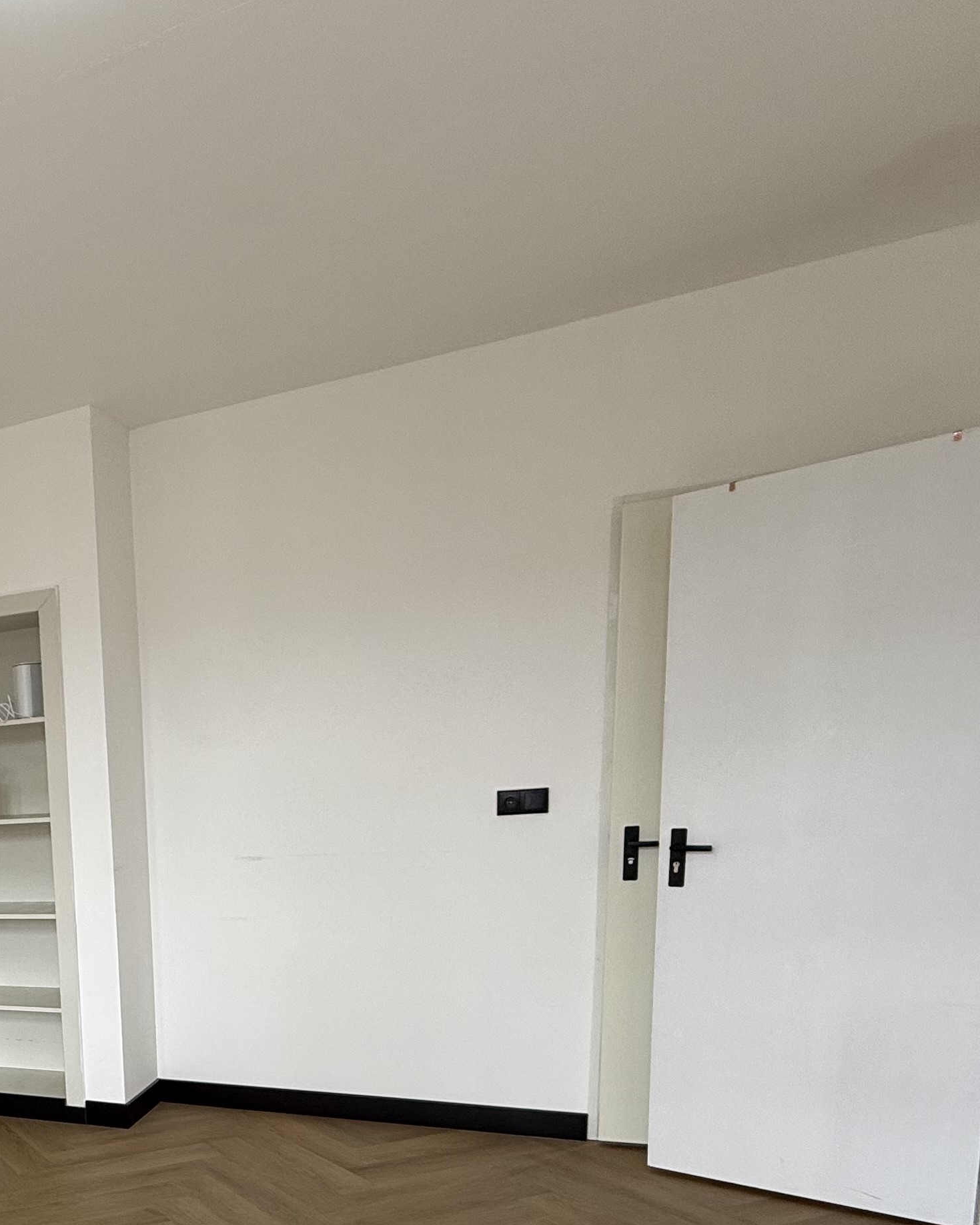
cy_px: 980
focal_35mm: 30
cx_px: -66
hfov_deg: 40.4
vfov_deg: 54.7
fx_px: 1088
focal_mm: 2.22
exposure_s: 1/99
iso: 64
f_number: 2.2
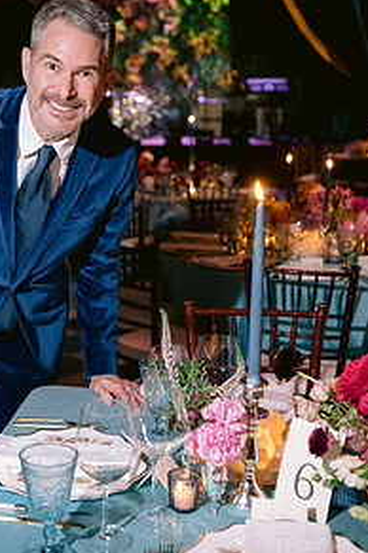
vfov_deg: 36.9
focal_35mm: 54
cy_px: 254
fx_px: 830
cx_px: 89
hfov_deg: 24.7
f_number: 2.8
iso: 1000
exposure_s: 1/100
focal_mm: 35
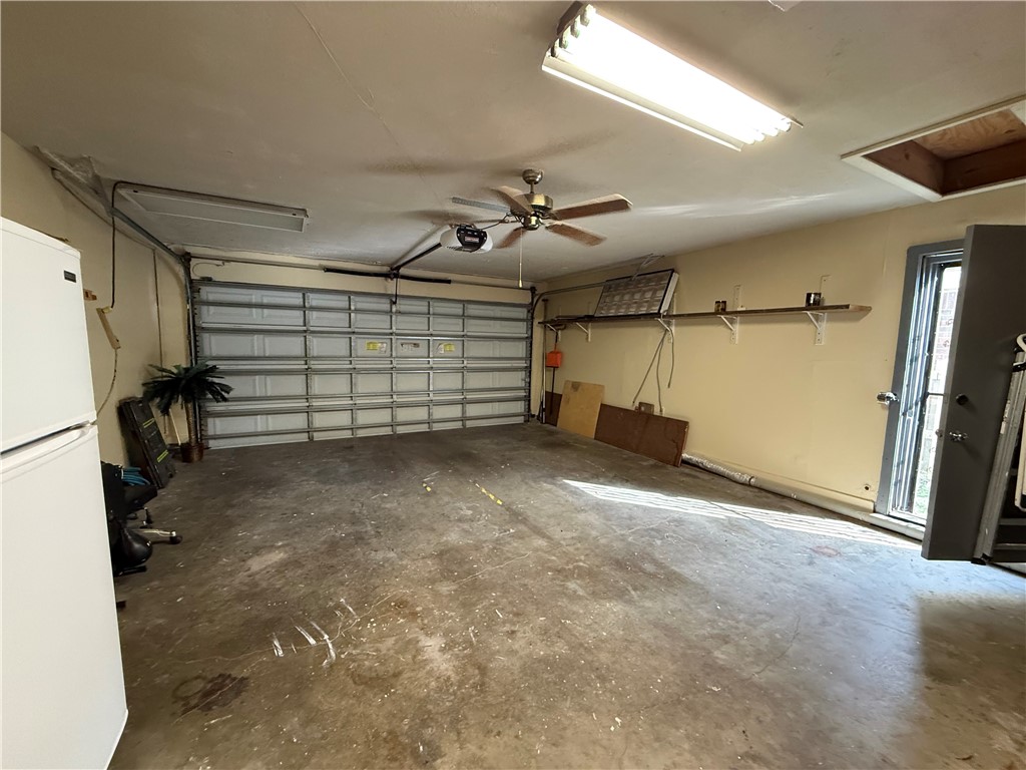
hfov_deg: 102.1
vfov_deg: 85.7
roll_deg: -0.9
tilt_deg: -6.5
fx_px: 415
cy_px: 385
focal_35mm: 14
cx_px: 513
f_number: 2.2
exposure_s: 1/60
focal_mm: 2.22
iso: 500
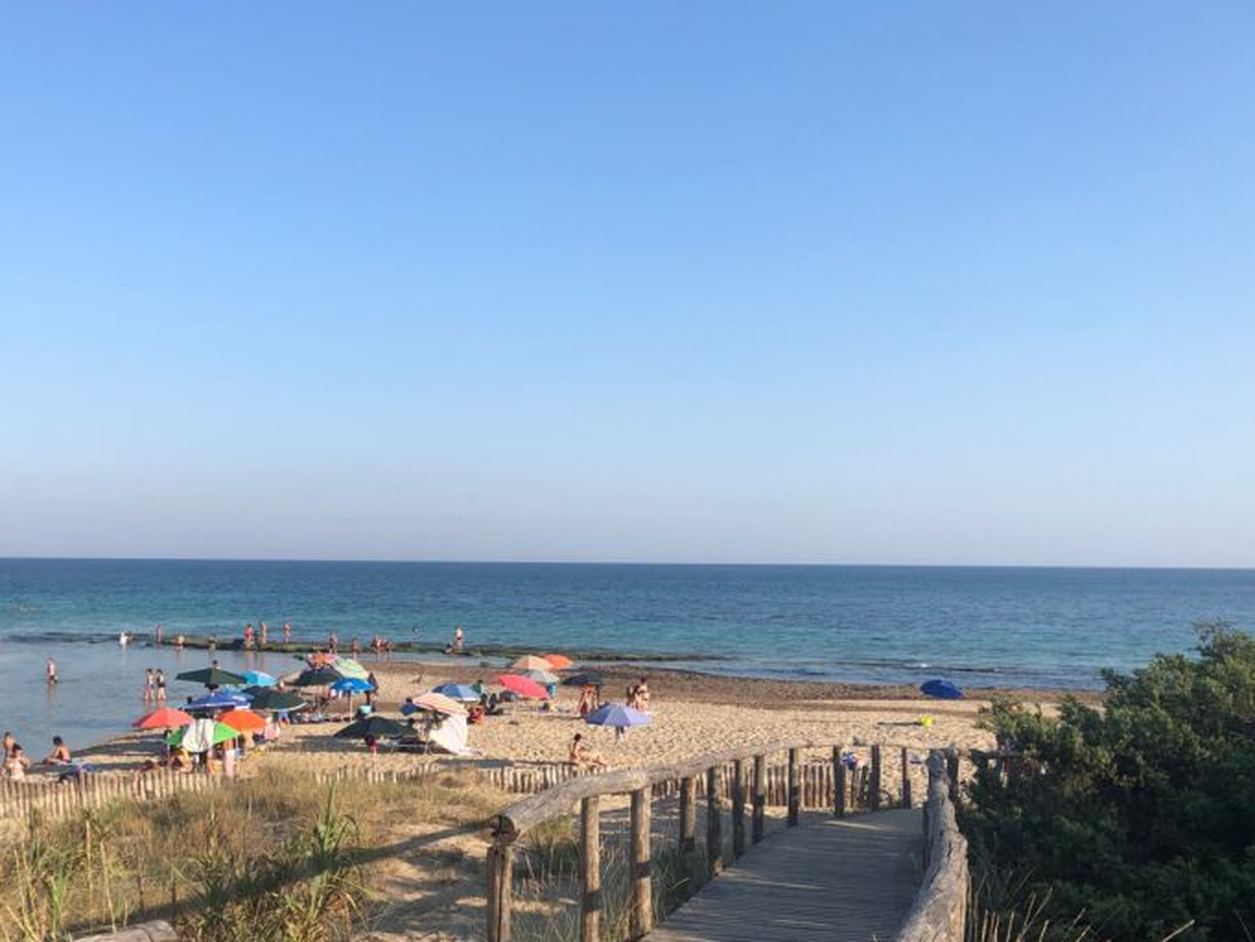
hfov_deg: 50.0
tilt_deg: -1.4
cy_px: 598
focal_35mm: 37
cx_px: 533
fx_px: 1342
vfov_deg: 38.4
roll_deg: +0.3
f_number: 1.8
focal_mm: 4
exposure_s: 1/1799
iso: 20
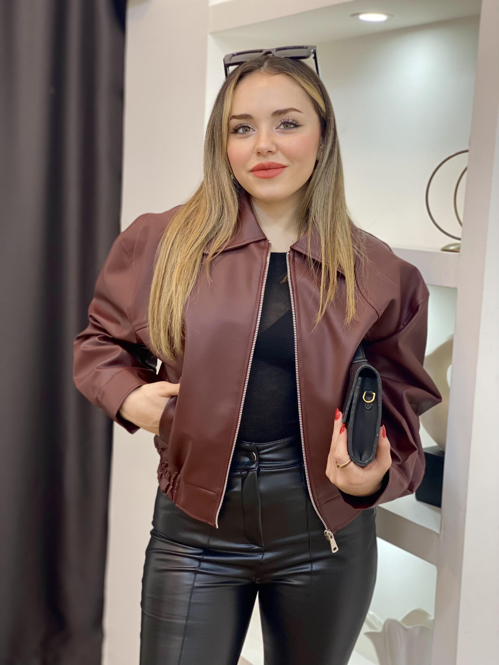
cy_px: 332
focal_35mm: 52
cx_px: 250
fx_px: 999
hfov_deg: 28.0
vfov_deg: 36.8
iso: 125
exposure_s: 1/100
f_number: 2
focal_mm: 6
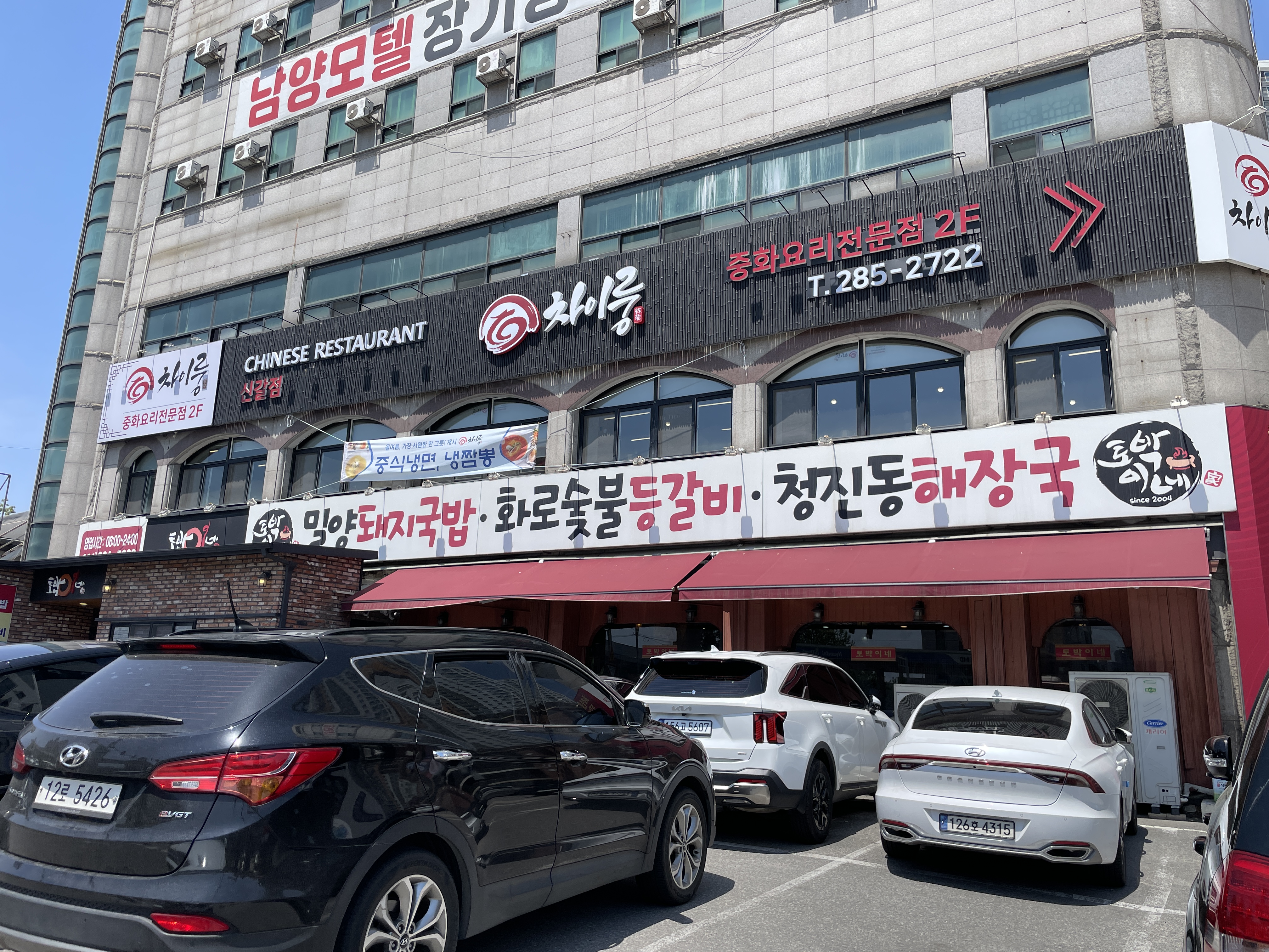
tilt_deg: +13.1
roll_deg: -1.5
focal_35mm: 26
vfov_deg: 53.1
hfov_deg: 67.3
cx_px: 634
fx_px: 953
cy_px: 476
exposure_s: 1/3300
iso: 32
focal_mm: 4.2
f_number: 1.6
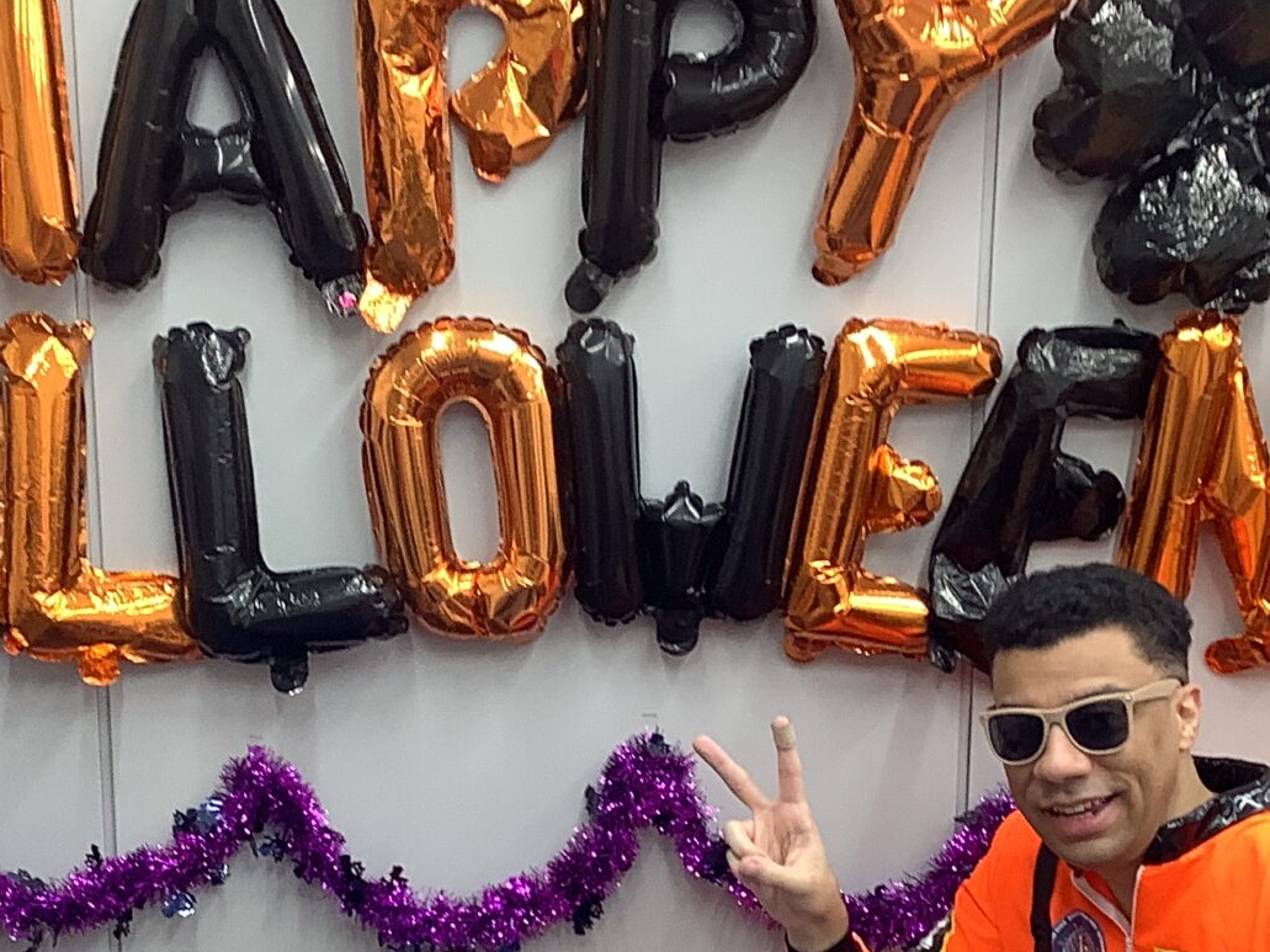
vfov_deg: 18.8
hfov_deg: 25.3
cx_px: 544
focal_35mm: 77
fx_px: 2825
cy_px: 869
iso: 50
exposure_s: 1/50
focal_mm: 3.3
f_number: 2.4
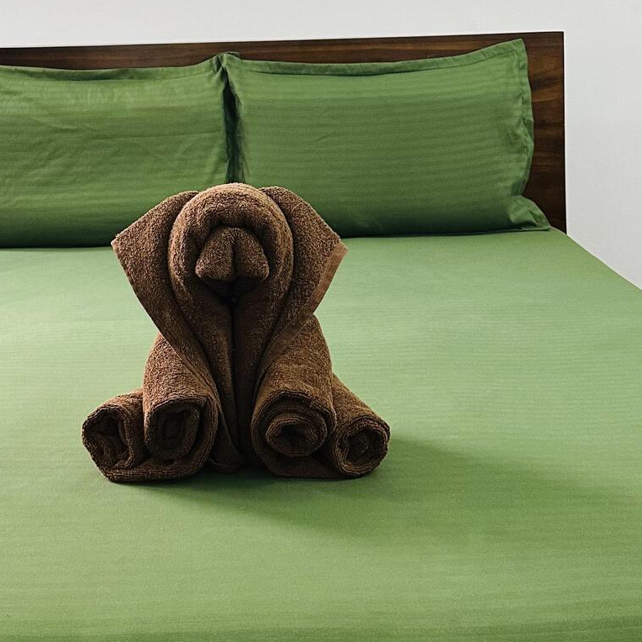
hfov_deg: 30.4
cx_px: 221
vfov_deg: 29.5
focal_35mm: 56
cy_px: 90
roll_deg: +0.4
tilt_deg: -2.4
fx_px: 1175
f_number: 1.78
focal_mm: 6.86
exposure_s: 1/50
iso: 250
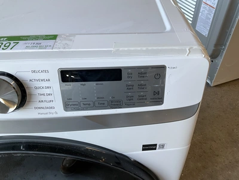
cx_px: 120
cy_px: 90
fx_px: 200
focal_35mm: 29
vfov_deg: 48.2
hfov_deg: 61.7
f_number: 1.8
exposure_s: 1/60
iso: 64
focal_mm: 3
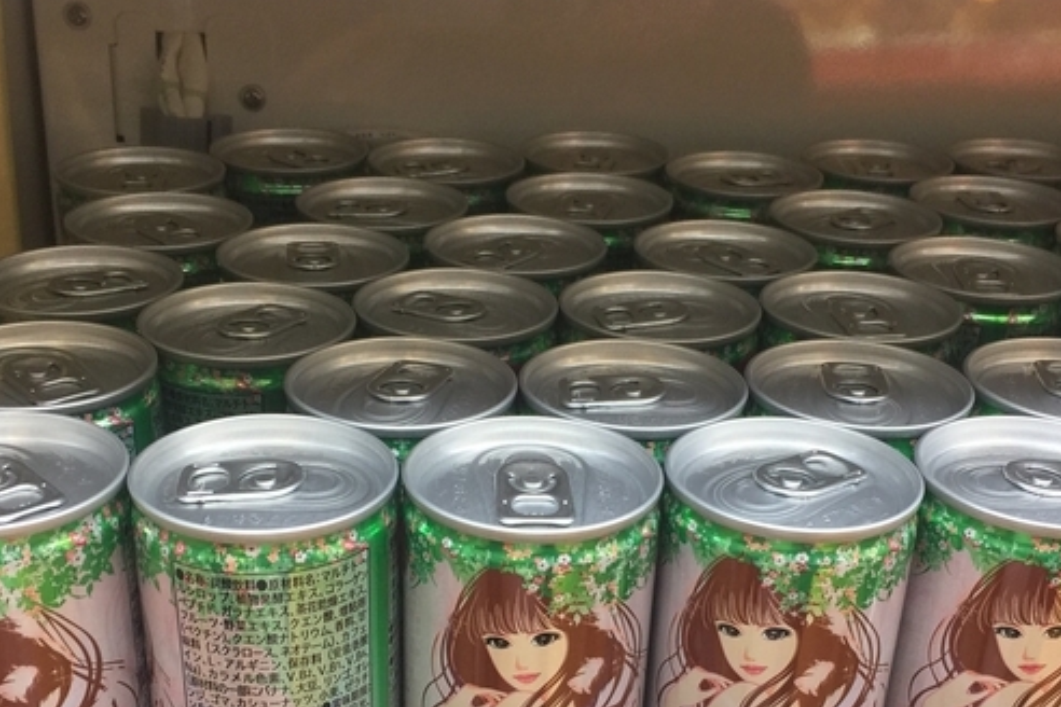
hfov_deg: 40.3
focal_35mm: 49
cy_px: 580
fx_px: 1444
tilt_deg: -21.6
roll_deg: -1.7
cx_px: 548
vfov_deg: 26.9
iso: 40
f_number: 2.2
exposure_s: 1/40
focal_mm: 4.15
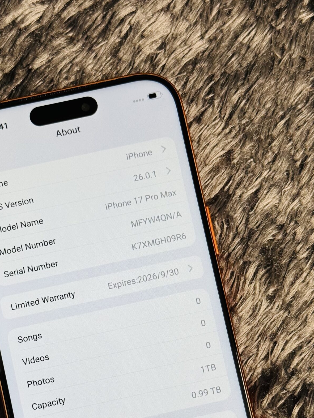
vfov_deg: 24.8
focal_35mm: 78
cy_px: 311
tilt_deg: -82.6
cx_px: 113
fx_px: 943
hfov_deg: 18.9
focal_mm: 6.76
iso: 64
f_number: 1.78
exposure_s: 1/259
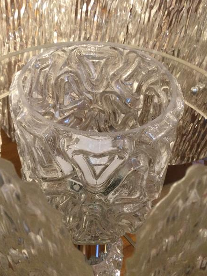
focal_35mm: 42
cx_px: 102
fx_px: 335
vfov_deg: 44.8
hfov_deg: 34.4
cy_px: 139
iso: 160
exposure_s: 1/33
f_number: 2.4
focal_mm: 3.3
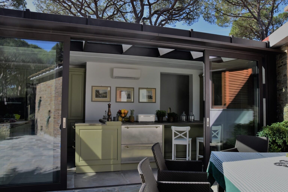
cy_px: 96
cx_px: 144
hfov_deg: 67.4
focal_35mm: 27
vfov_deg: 47.9
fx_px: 216
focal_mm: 18
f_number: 7.1
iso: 125
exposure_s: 1/200
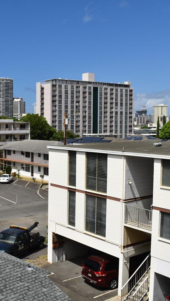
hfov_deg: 26.8
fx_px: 344
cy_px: 150
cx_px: 20
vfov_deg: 47.4
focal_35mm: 43
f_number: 8
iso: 100
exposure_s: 1/250
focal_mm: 18
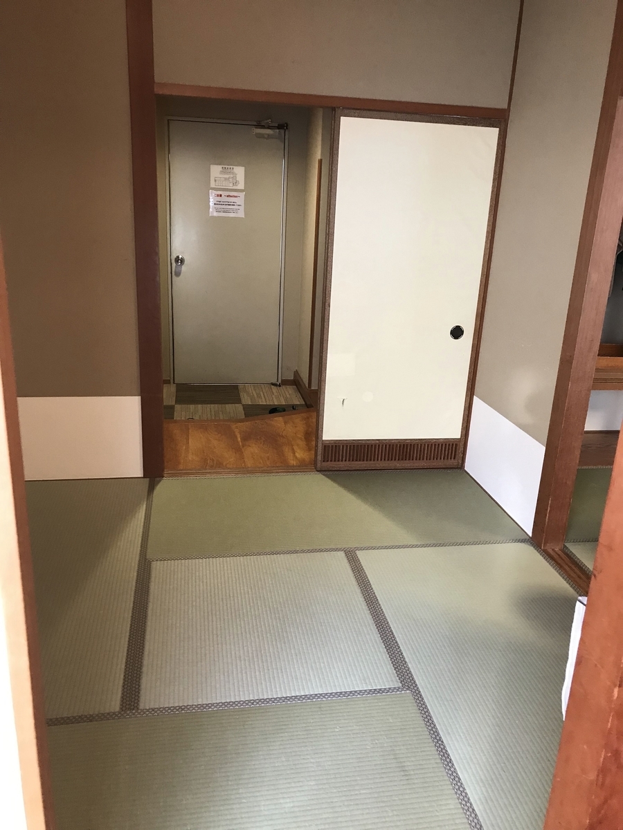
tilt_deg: -14.1
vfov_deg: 63.4
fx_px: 672
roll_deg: -3.5
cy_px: 415
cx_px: 312
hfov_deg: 49.7
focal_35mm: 28
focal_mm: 3.99
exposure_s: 1/15
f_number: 1.8
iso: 40
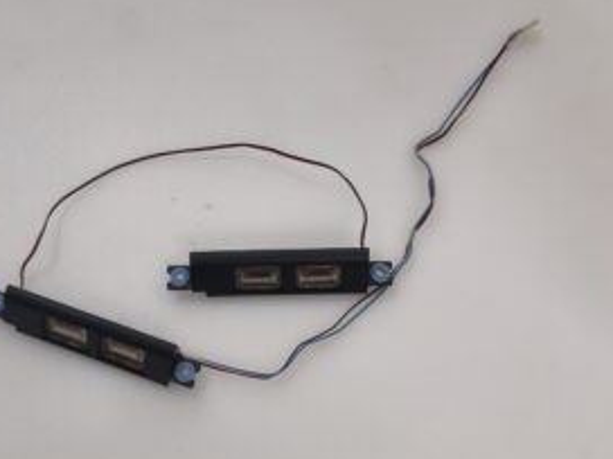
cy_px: 244
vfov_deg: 32.2
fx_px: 797
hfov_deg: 42.0
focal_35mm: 45
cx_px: 259
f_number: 1.6
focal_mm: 6.57
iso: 320
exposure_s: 1/50
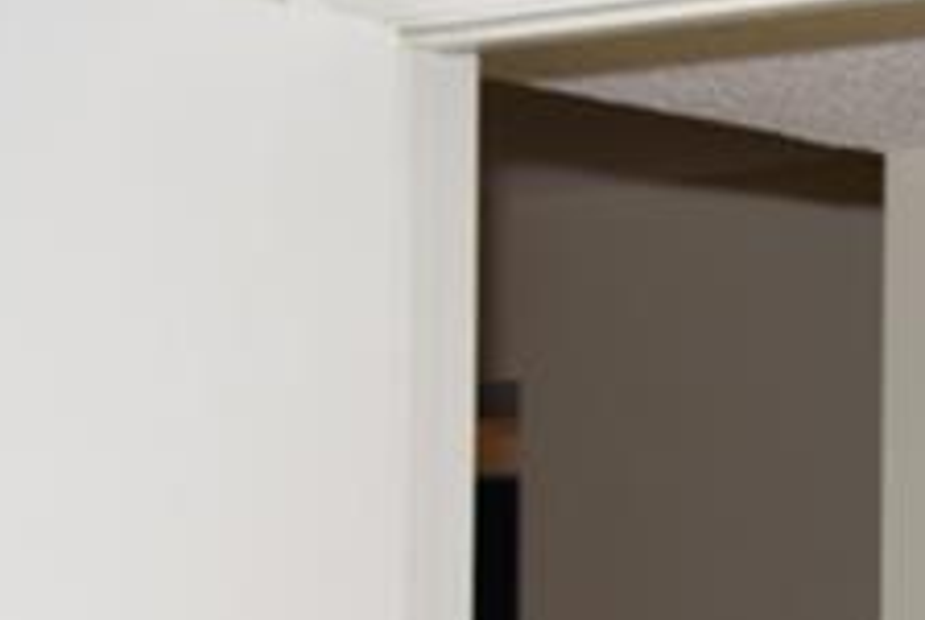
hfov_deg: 12.4
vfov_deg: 9.4
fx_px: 3525
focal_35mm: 137
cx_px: 2069
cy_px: 1201
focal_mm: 30
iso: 250
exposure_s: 1/60
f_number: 5
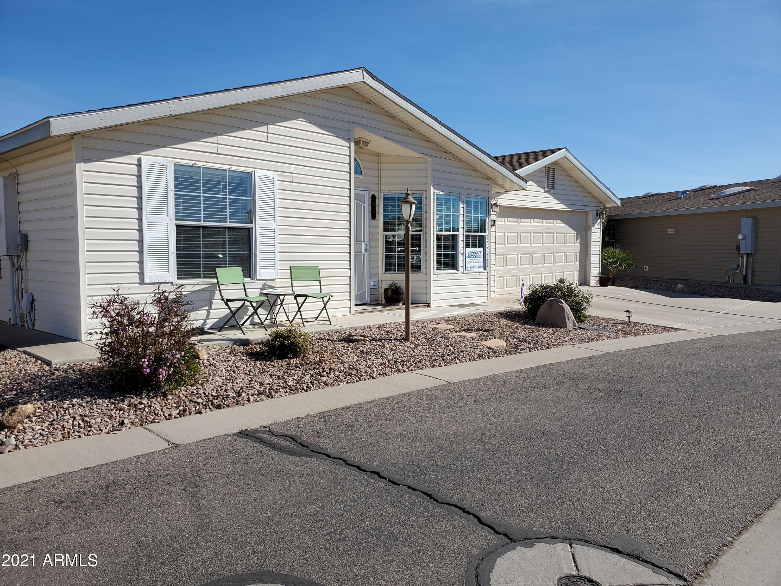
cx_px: 390
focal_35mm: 26
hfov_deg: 67.3
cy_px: 293
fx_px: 587
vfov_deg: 53.1
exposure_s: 1/2032
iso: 50
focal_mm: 4.3
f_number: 2.4
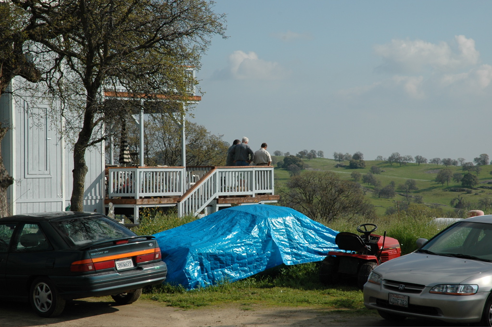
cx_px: 246
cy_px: 164
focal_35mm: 105
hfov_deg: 19.5
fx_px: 1434
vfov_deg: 13.0
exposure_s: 1/400
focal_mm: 70
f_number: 10
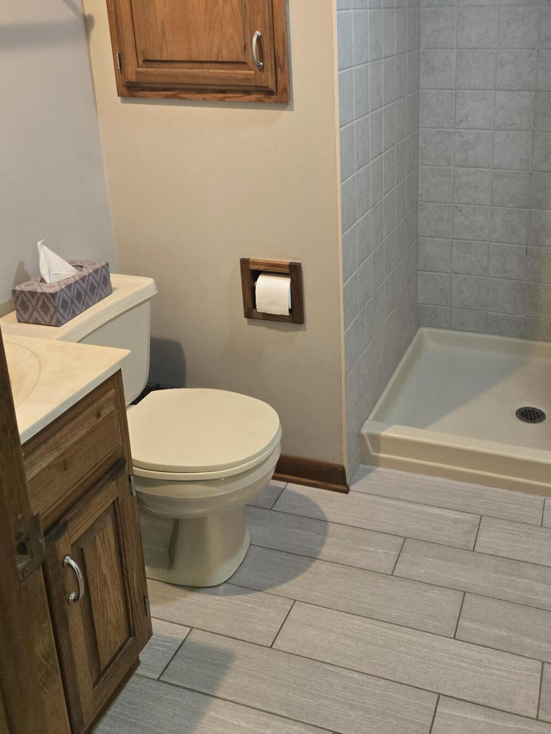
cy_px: 217
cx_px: 365
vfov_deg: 52.4
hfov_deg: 41.3
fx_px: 721
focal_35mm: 34
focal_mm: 5.4
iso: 320
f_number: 1.8
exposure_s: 1/120
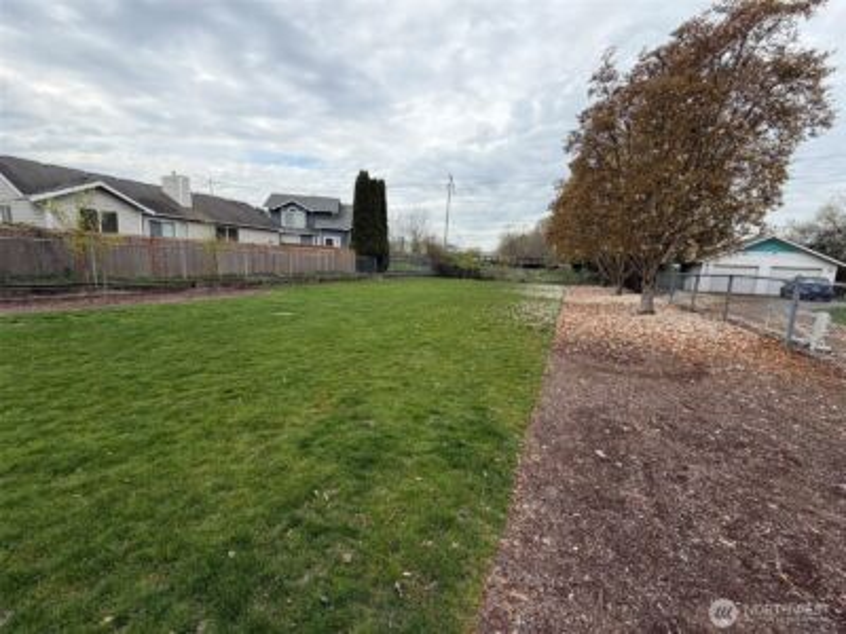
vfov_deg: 85.7
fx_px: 342
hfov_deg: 102.1
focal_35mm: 14
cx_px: 423
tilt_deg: -9.3
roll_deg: -2.4
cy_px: 317
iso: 40
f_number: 2.2
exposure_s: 1/502
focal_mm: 2.22
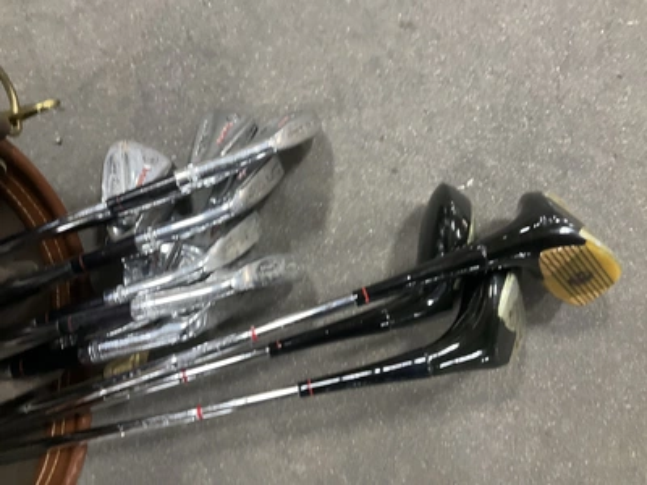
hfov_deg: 61.7
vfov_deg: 48.2
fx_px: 542
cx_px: 324
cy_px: 242
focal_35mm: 29
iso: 320
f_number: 1.8
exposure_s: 1/30
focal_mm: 3
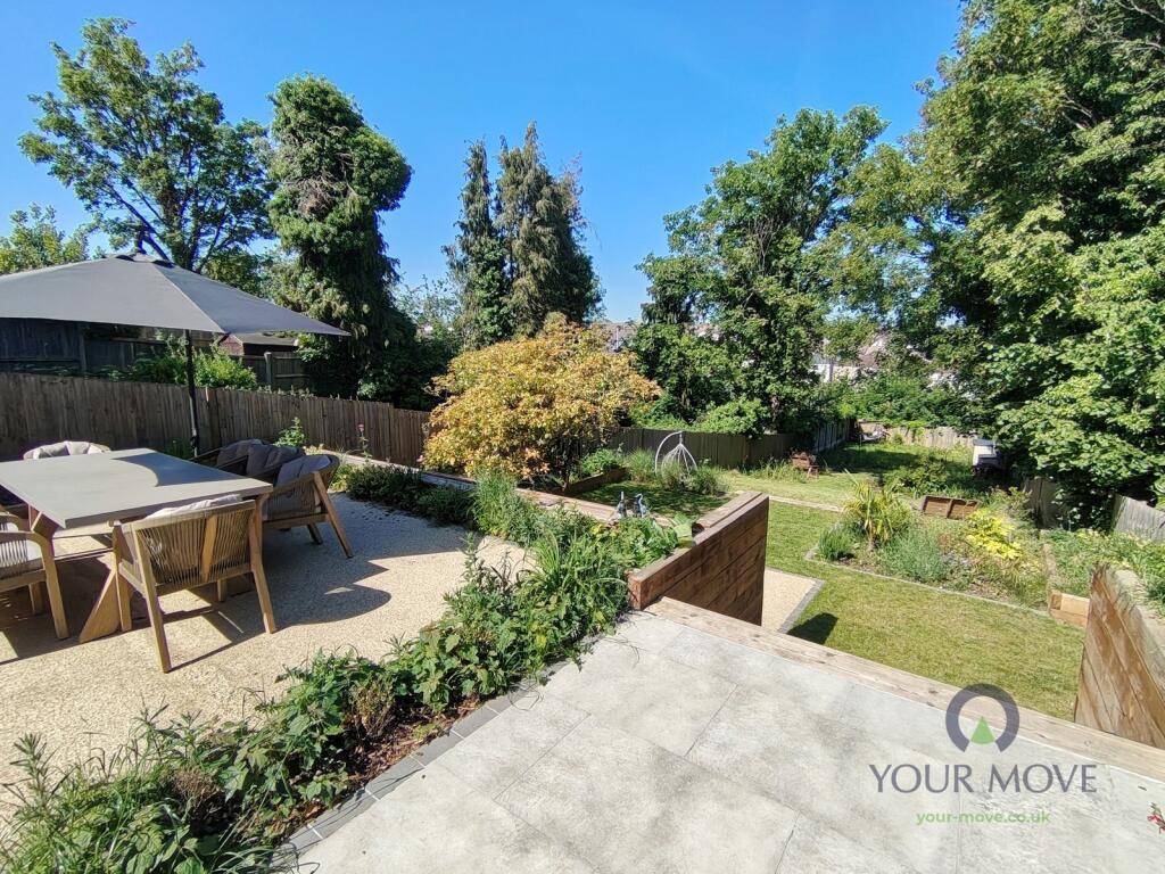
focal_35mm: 17
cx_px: 582
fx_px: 572
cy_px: 437
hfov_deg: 91.0
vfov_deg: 74.7
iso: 100
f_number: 2.2
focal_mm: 1.42
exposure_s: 1/886
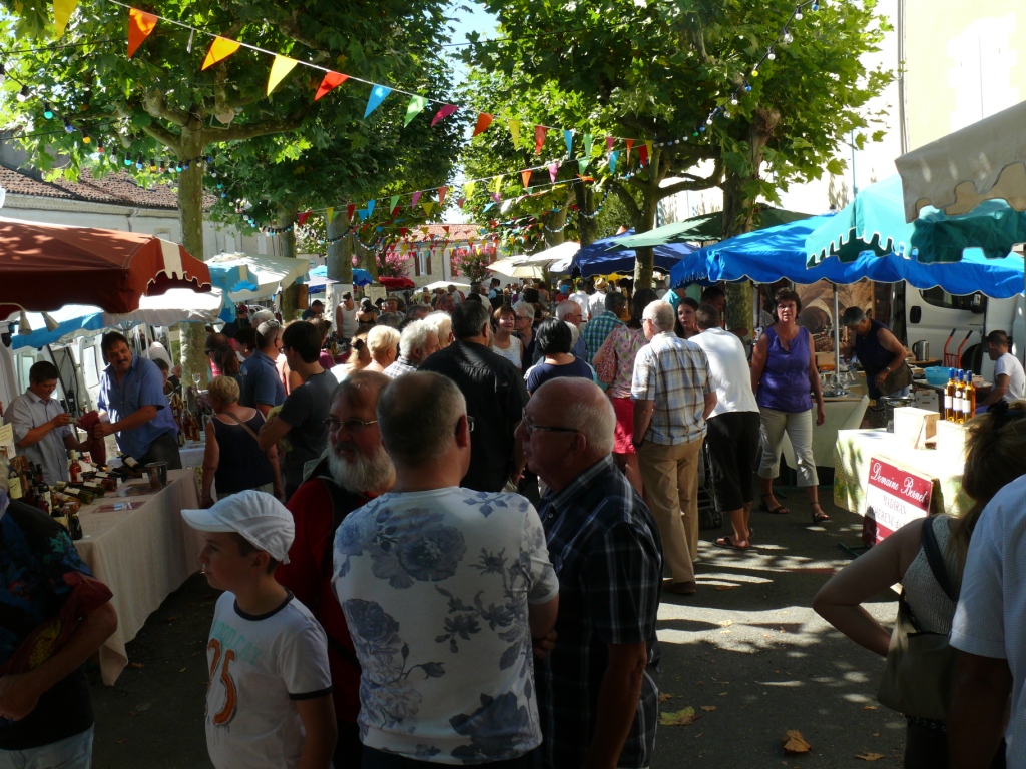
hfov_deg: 52.6
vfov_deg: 40.7
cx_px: 513
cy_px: 384
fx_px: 1037
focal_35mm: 35
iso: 100
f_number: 5
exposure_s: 1/200
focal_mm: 7.4
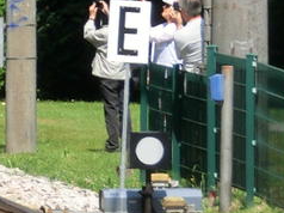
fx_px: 7491
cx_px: -344
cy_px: -127
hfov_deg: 2.2
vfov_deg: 1.6
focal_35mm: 914
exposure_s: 1/320
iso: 100
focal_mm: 32.04
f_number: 5.9
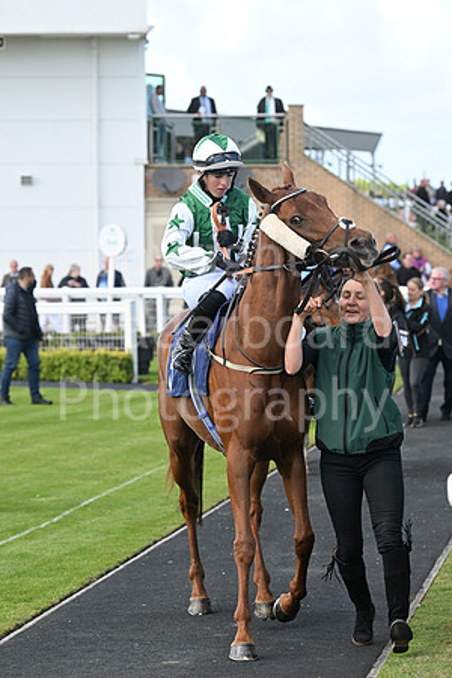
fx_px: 2731
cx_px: 226
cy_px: 339
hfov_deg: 9.5
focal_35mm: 145
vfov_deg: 14.2
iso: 400
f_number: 6.3
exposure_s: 1/500
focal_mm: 145
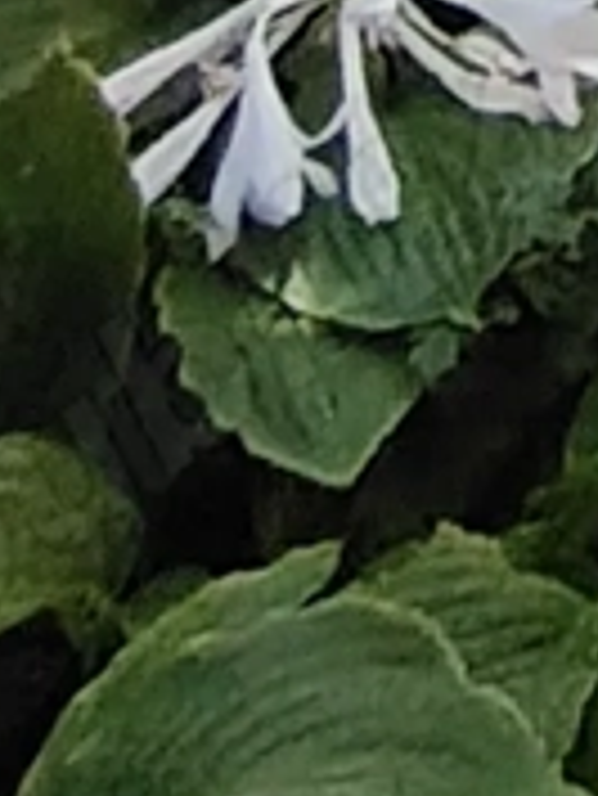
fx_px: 2945
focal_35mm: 128
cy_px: -1779
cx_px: 1924
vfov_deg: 10.0
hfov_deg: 8.9
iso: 100
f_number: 2.2
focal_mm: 1.42
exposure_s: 1/899
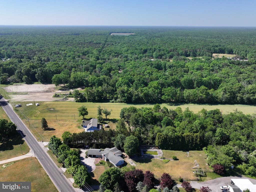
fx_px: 177
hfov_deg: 71.6
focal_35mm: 24
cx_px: 128
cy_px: 96
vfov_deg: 56.8
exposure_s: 1/2000
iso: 140
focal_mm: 12.29
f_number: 2.8
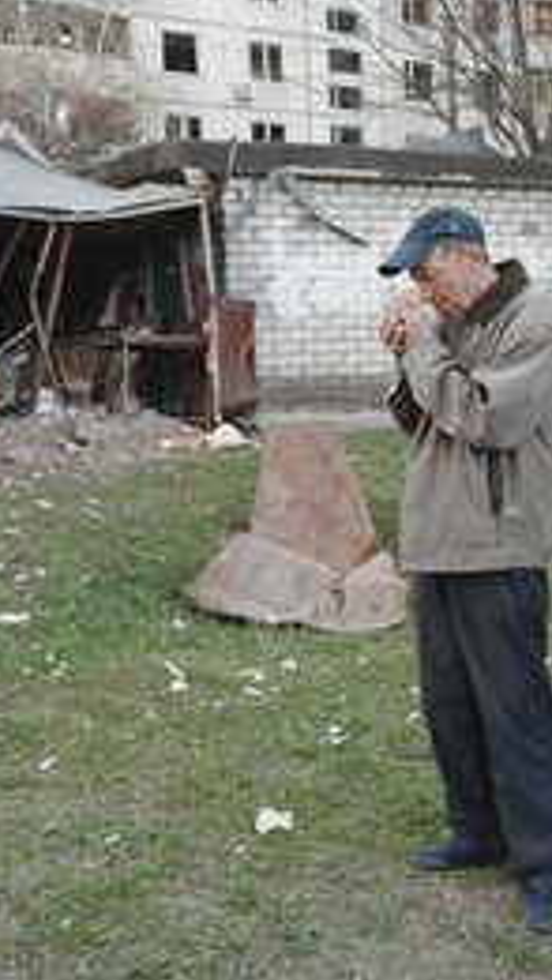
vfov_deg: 45.5
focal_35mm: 45
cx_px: 345
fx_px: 1170
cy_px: 494
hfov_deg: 26.5
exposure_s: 1/250
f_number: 4
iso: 400
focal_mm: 28
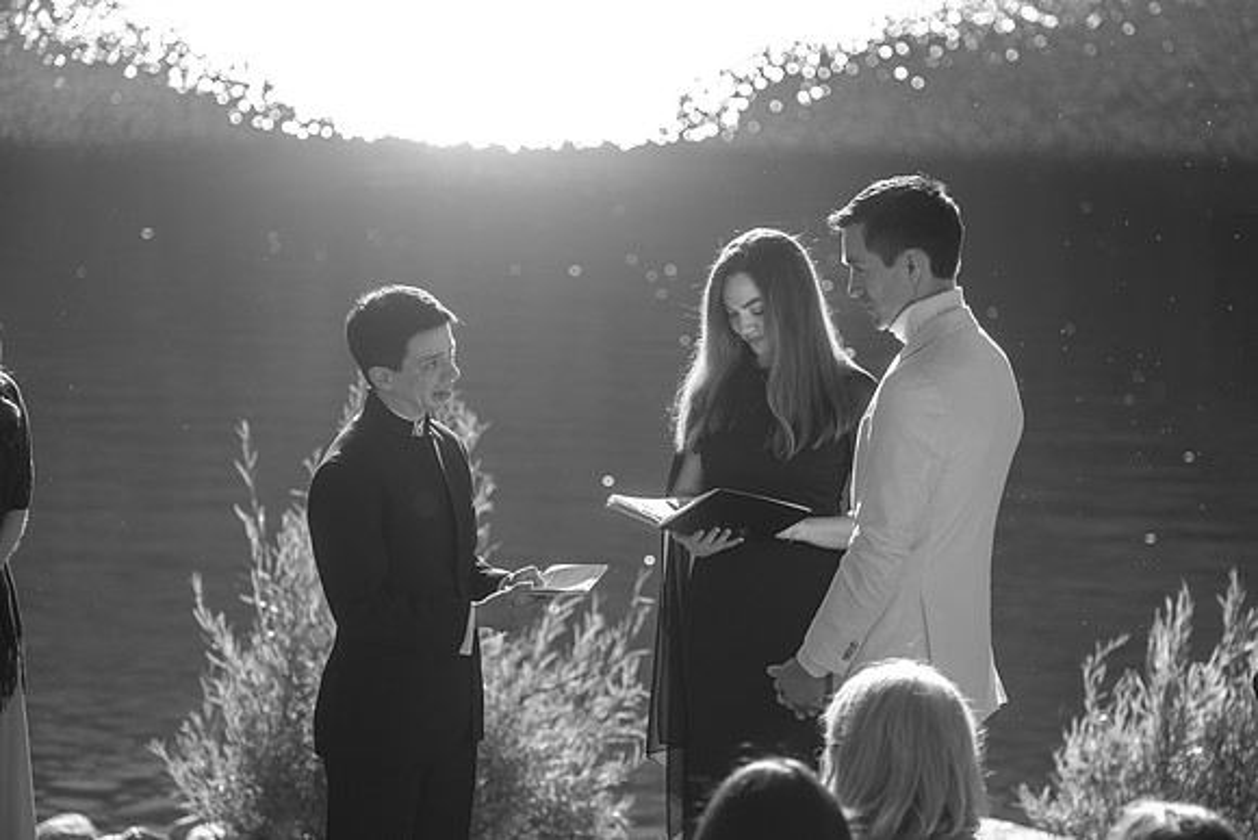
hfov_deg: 16.9
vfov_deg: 11.3
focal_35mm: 121
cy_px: 420
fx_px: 4229
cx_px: 629
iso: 200
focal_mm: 80.4
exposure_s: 1/900
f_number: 2.8
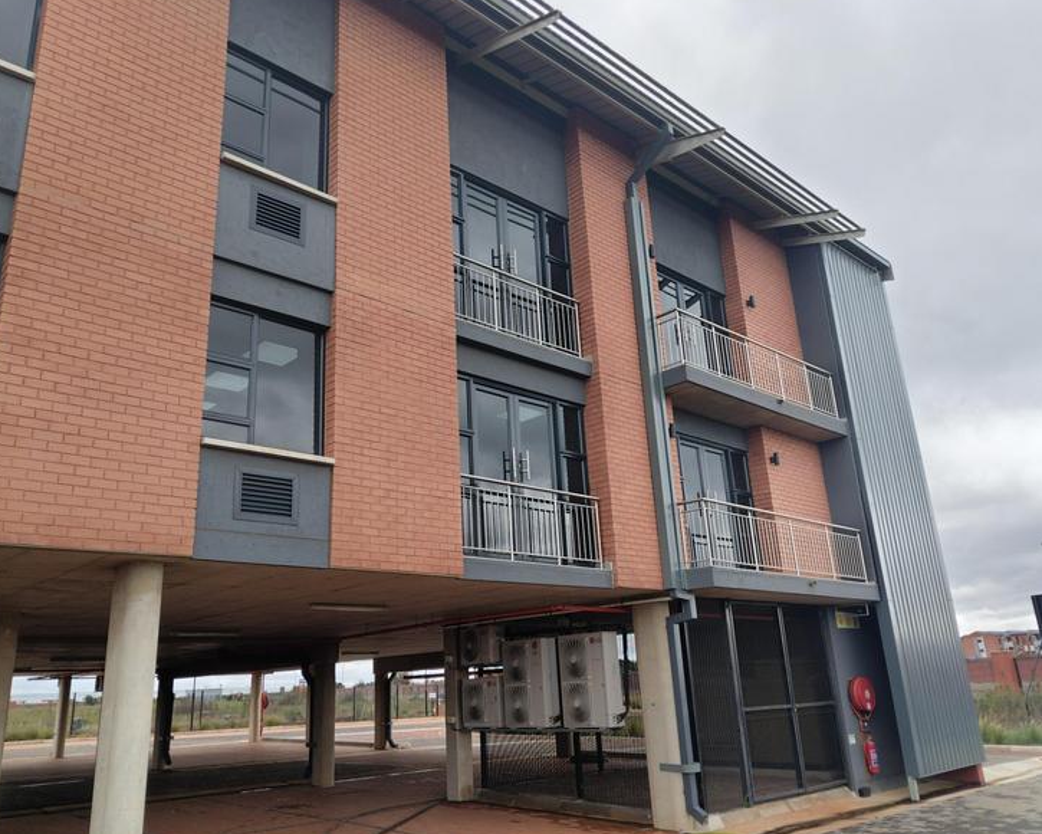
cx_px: 496
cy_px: 411
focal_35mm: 28
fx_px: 863
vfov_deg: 51.5
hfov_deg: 62.2
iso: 100
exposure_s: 1/155
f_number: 1.8
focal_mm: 4.7
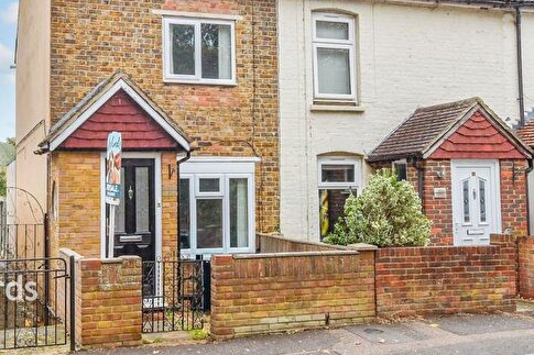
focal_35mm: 39
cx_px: 157
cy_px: 113
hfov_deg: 48.3
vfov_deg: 33.8
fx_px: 578
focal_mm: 18
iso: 320
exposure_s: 1/320
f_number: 8
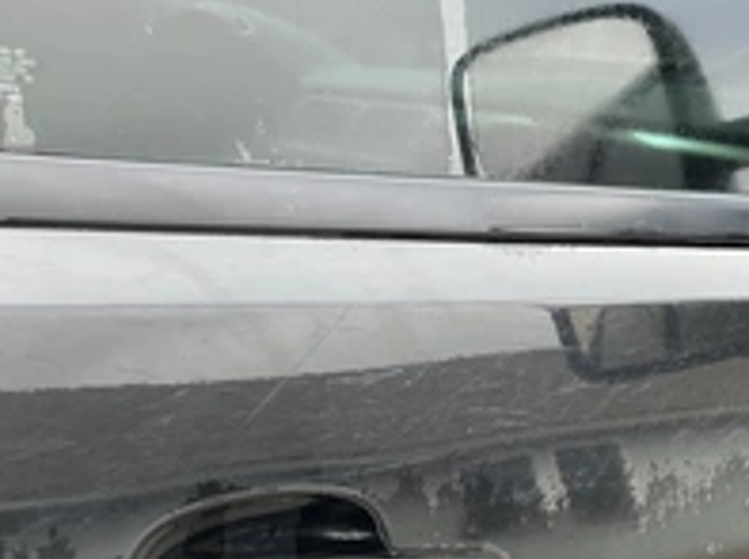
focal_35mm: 59
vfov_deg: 24.3
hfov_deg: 32.8
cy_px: 464
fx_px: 1274
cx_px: 361
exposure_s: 1/197
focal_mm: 3
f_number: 1.8
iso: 25
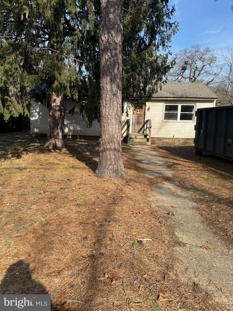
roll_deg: -2.2
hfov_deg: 56.8
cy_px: 156
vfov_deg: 71.6
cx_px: 116
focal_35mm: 24
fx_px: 215
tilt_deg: -9.7
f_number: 1.78
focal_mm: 6.86
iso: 80
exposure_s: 1/2415
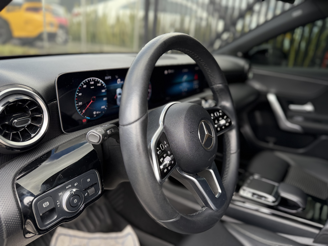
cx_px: 164
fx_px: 227
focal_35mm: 24
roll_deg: -4.5
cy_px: 123
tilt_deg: -19.7
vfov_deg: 56.8
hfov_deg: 71.6
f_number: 1.78
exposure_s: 1/151
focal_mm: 6.76
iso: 100
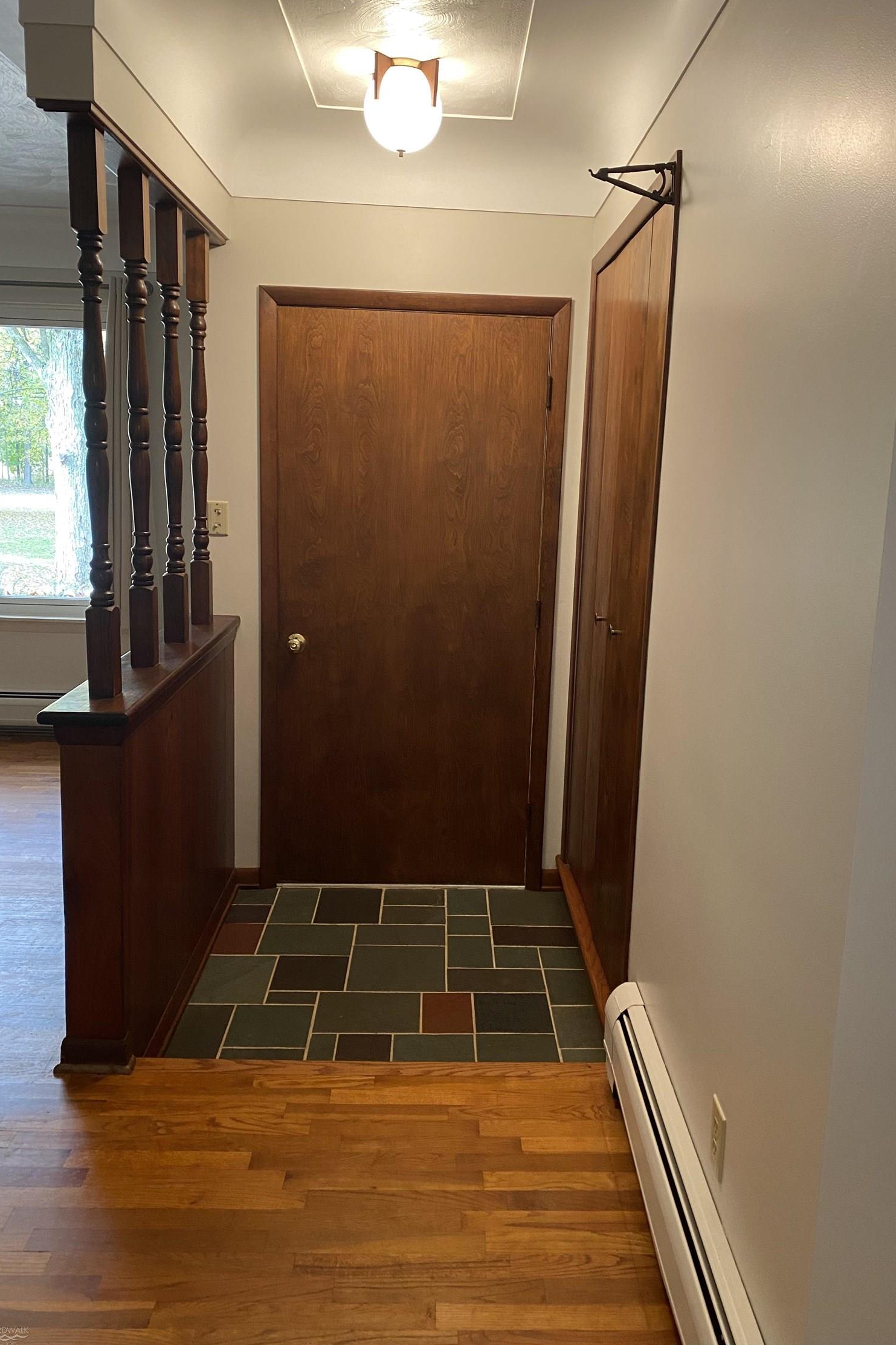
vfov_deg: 65.5
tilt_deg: -10.3
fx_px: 1045
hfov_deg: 46.3
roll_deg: -1.7
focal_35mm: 28
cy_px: 650
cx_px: 485
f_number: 1.8
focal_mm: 4.25
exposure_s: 1/60
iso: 160
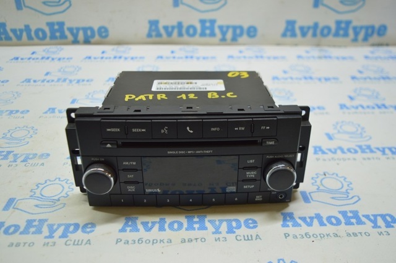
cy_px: 132
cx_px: 198
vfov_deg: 38.3
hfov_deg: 55.2
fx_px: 379
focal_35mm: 34
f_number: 3.8
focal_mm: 23
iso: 400
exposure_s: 1/40
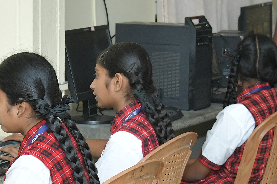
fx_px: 1331
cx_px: 40
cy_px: 197
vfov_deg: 7.9
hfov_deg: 11.8
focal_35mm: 173
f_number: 5.6
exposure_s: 1/125
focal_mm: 44
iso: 1600
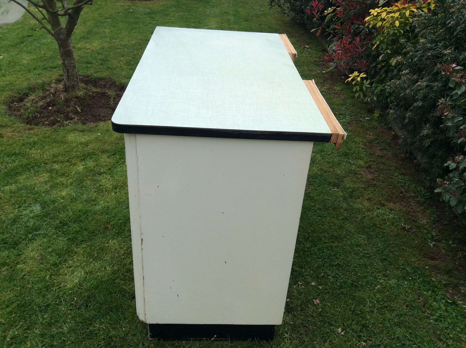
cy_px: 174
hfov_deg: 56.9
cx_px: 233
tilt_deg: -33.0
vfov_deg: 44.1
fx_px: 430
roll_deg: +0.5
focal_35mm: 32
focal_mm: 3.3
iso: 32
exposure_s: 1/1244
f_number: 2.4
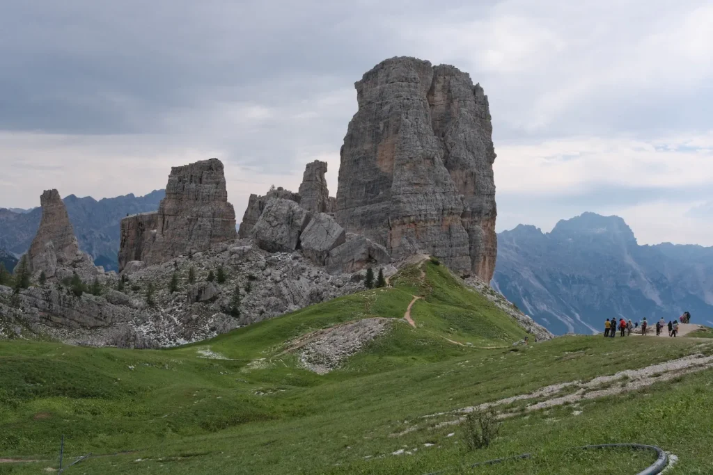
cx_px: 356
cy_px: 238
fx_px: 693
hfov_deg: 54.4
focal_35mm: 35
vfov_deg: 37.9
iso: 250
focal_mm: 23
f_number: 16
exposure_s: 1/125
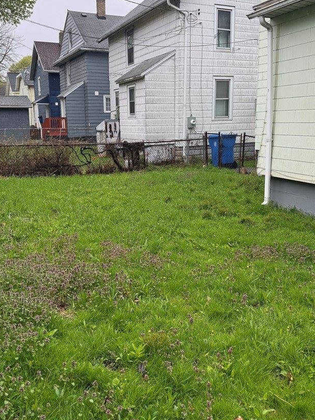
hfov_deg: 46.5
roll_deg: +1.3
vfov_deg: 59.5
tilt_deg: -8.0
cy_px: 170
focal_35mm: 30
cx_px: 126
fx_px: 364
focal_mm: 6.76
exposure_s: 1/394
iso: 80
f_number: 1.78
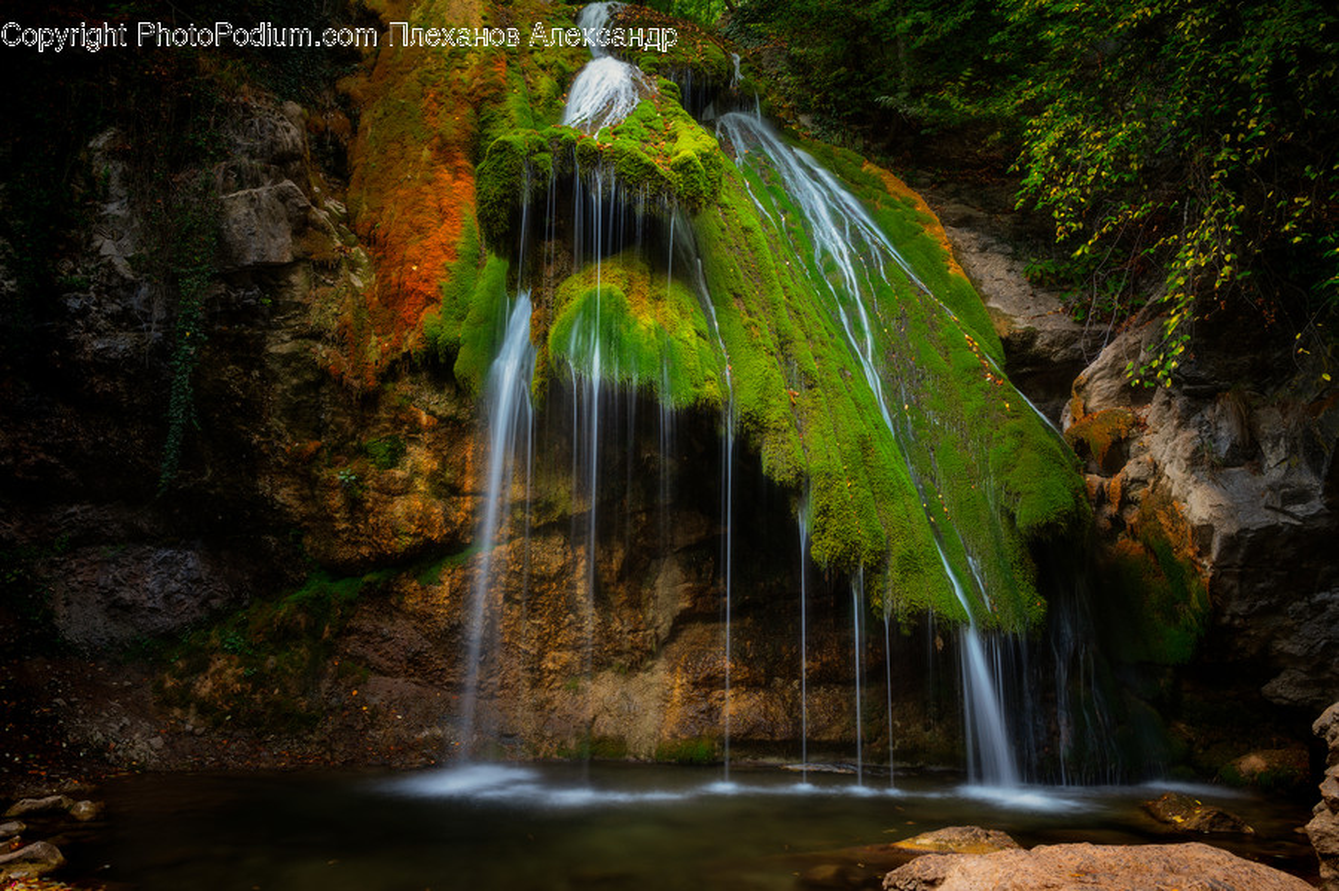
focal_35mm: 24
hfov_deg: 73.8
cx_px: 670
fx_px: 892
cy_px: 446
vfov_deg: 53.1
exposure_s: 1/2.5
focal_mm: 24
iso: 100
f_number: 18
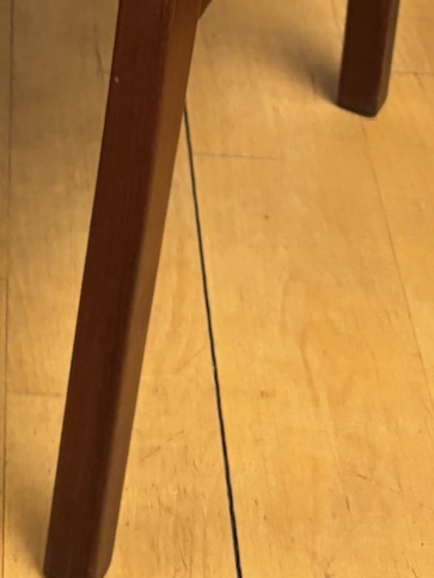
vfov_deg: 15.4
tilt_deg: -21.1
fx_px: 1839
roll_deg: -2.8
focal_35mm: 110
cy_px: -461
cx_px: -143
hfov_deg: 13.0
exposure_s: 1/50
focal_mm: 5.96
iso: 250
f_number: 1.6
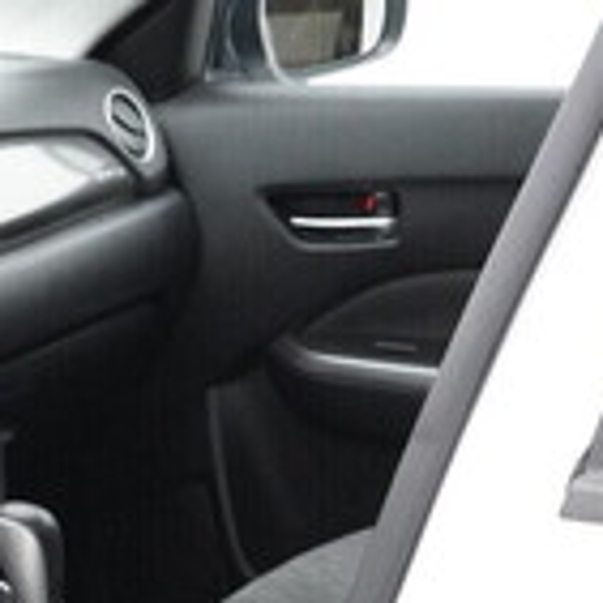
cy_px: 714
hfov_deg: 13.8
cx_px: -295
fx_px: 2345
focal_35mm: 119
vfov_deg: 14.2
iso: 4000
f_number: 9
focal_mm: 24
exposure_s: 1/100
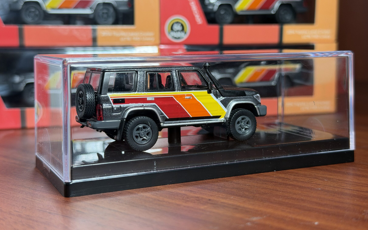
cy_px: 113
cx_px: 190
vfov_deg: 24.0
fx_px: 542
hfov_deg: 37.5
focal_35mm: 54
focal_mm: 6.76
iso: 100
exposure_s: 1/80
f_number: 1.78
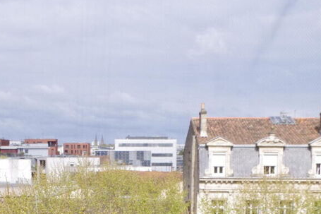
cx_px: 95
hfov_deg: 30.2
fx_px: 588
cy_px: 210
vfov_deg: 20.0
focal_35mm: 66
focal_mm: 20
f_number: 8
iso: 400
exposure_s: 1/800
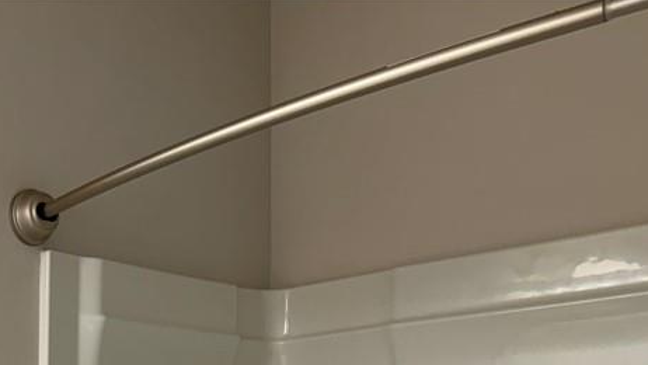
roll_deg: -0.2
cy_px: 535
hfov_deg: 32.5
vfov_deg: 18.5
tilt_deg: -3.1
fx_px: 997
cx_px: -31
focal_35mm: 58
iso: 125
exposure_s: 1/120
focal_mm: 6.76
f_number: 1.78
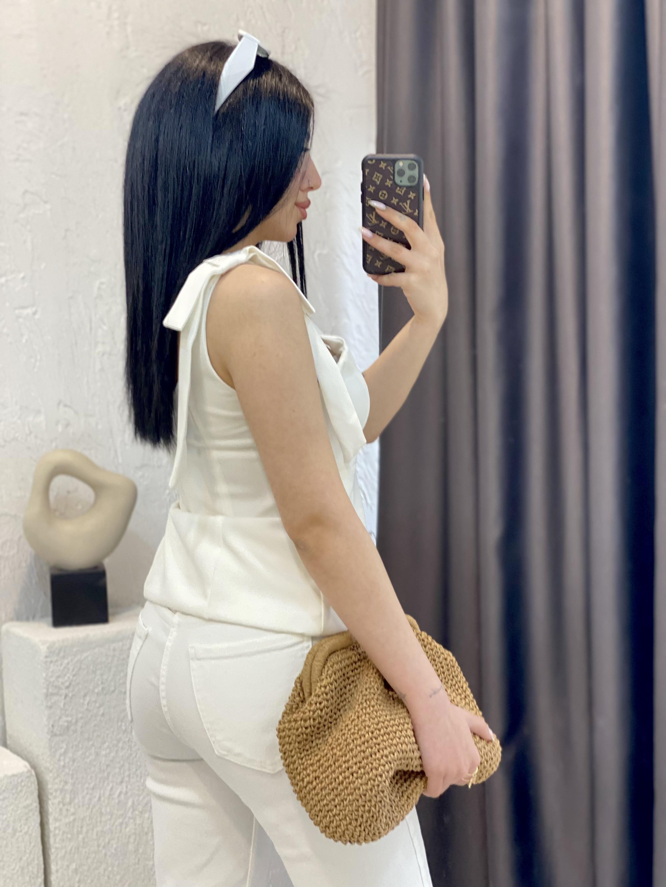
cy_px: 444
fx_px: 1334
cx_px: 333
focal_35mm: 52
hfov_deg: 28.0
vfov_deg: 36.8
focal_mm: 6
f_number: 2
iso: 160
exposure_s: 1/122
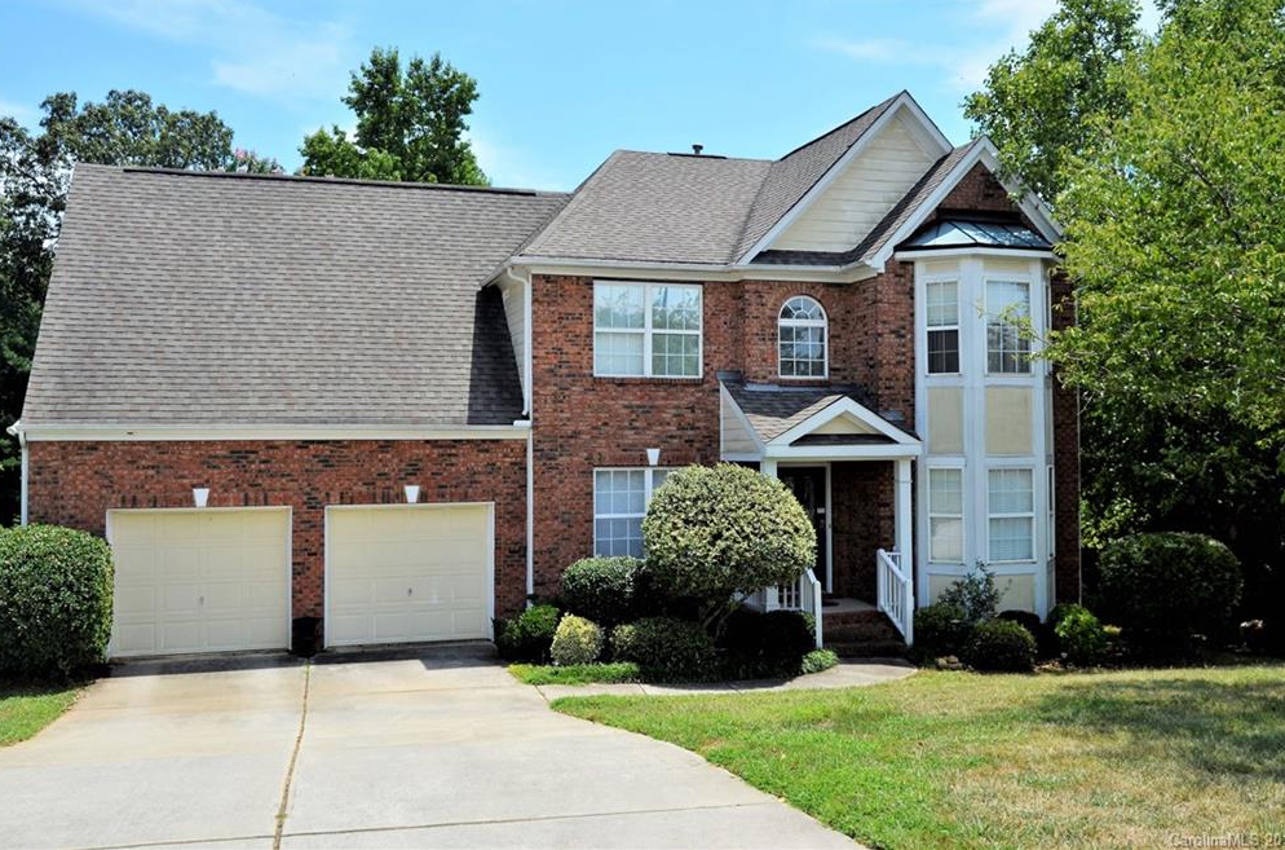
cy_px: 413
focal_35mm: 34
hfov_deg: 55.9
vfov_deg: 38.7
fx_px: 1210
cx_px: 646
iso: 200
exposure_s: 1/320
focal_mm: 22
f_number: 10
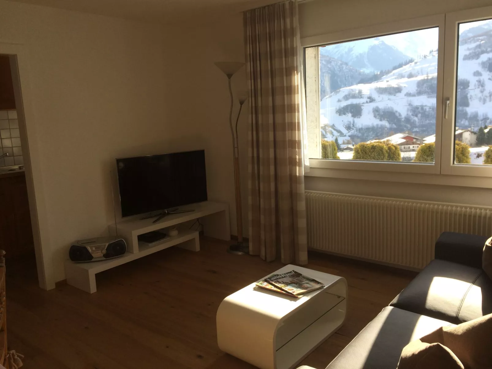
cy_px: 184
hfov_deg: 61.7
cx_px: 246
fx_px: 412
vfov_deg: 48.2
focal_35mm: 29
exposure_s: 1/540
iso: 32
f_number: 2.2
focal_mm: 4.15
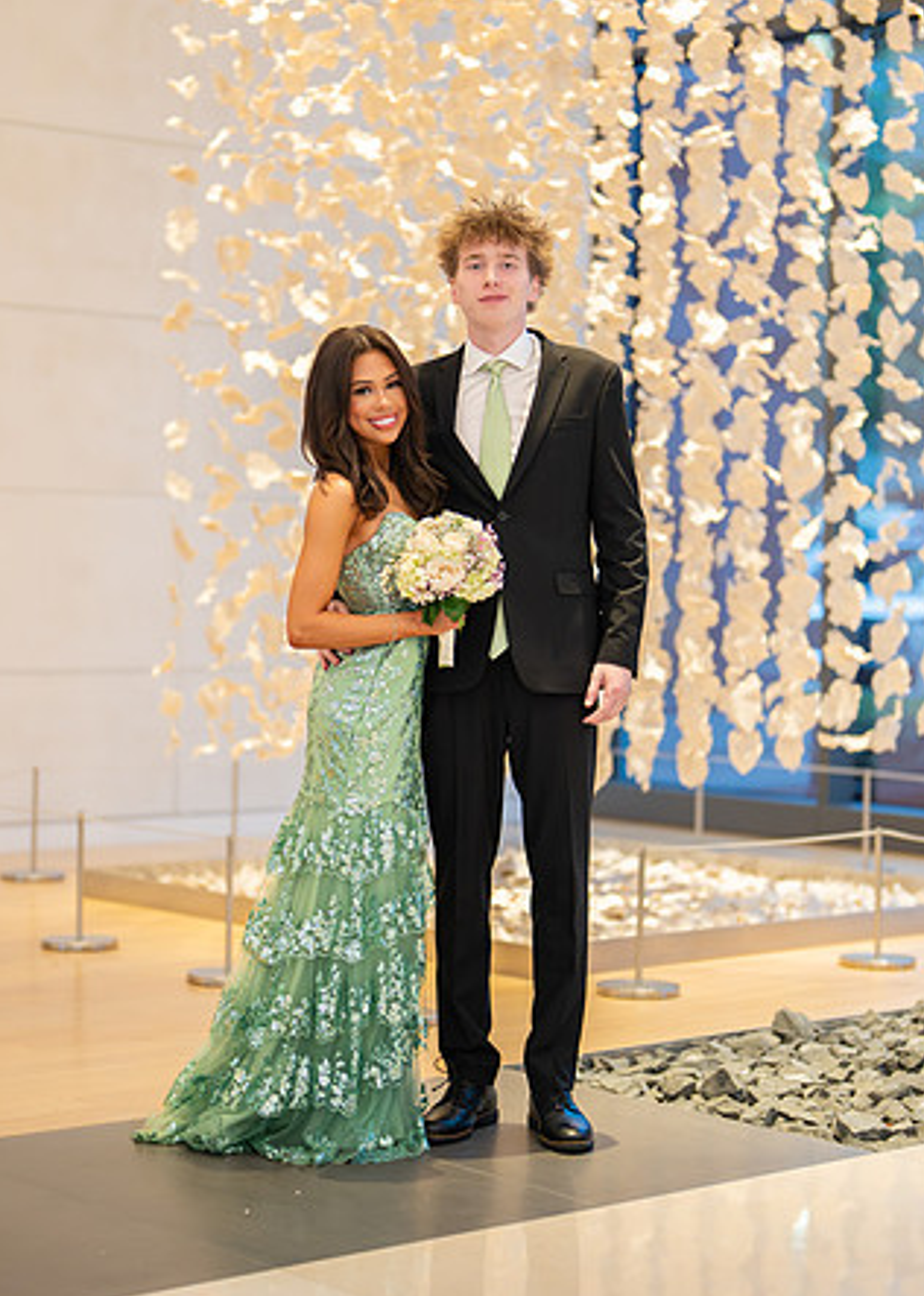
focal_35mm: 77
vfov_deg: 25.8
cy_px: 664
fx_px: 2831
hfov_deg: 18.5
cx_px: 465
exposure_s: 1/640
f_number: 1.2
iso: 1000
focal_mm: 50
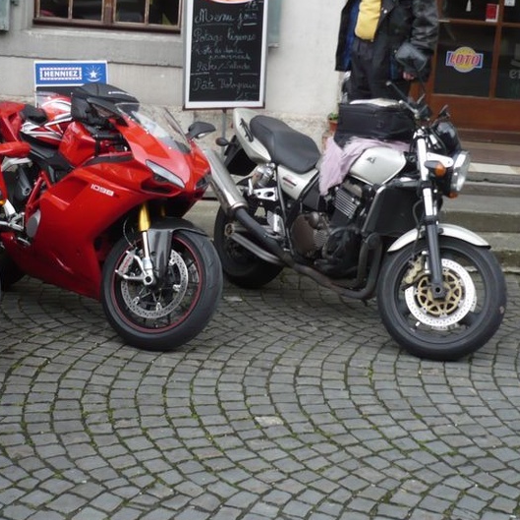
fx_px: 1003
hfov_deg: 29.1
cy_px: 158
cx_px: 260
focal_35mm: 59
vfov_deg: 28.8
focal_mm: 5.8
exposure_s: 1/250
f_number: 2.8
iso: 100
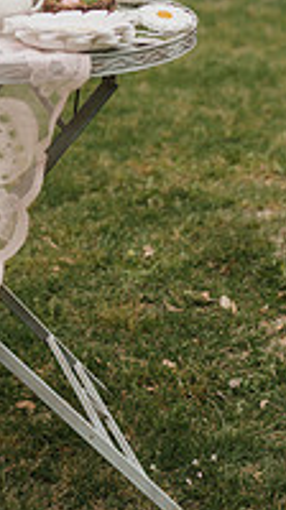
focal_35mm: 118
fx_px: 1596
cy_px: 5
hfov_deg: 10.1
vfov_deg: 17.8
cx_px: -31
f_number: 2.8
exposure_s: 1/400
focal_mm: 50
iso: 100
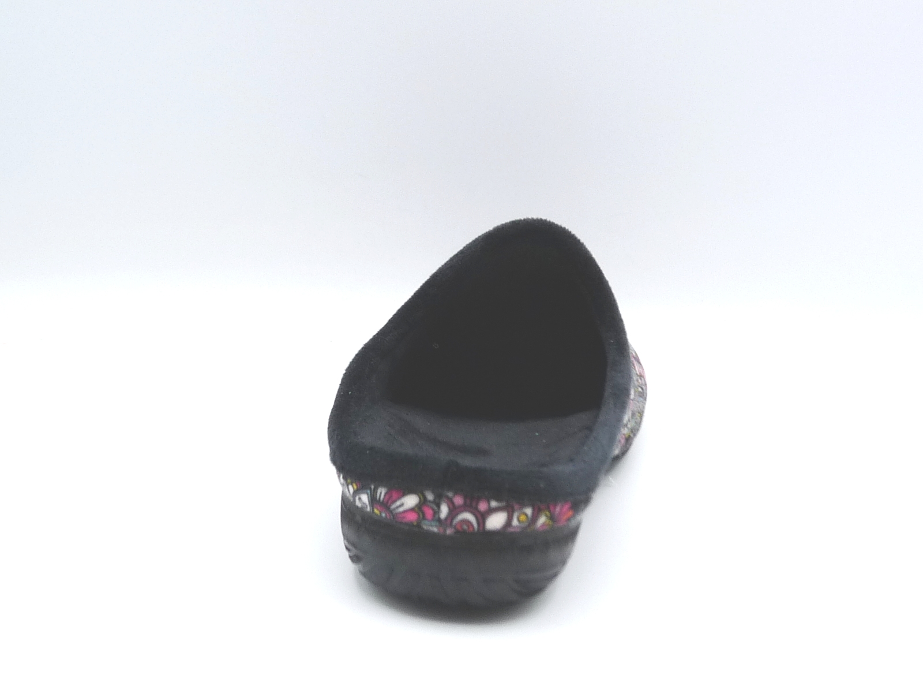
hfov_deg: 39.7
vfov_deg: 30.3
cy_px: 346
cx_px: 462
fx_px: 1280
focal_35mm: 48
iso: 100
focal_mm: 4.8
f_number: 4
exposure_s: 1/250
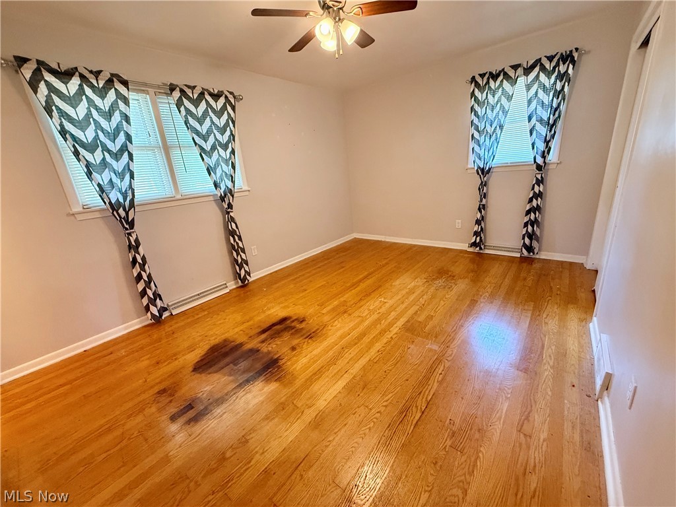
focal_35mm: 14
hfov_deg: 102.1
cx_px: 338
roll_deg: +5.3
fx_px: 273
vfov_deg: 85.7
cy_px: 254
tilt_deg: -17.0
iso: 500
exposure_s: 1/60
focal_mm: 2.22
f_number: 2.2
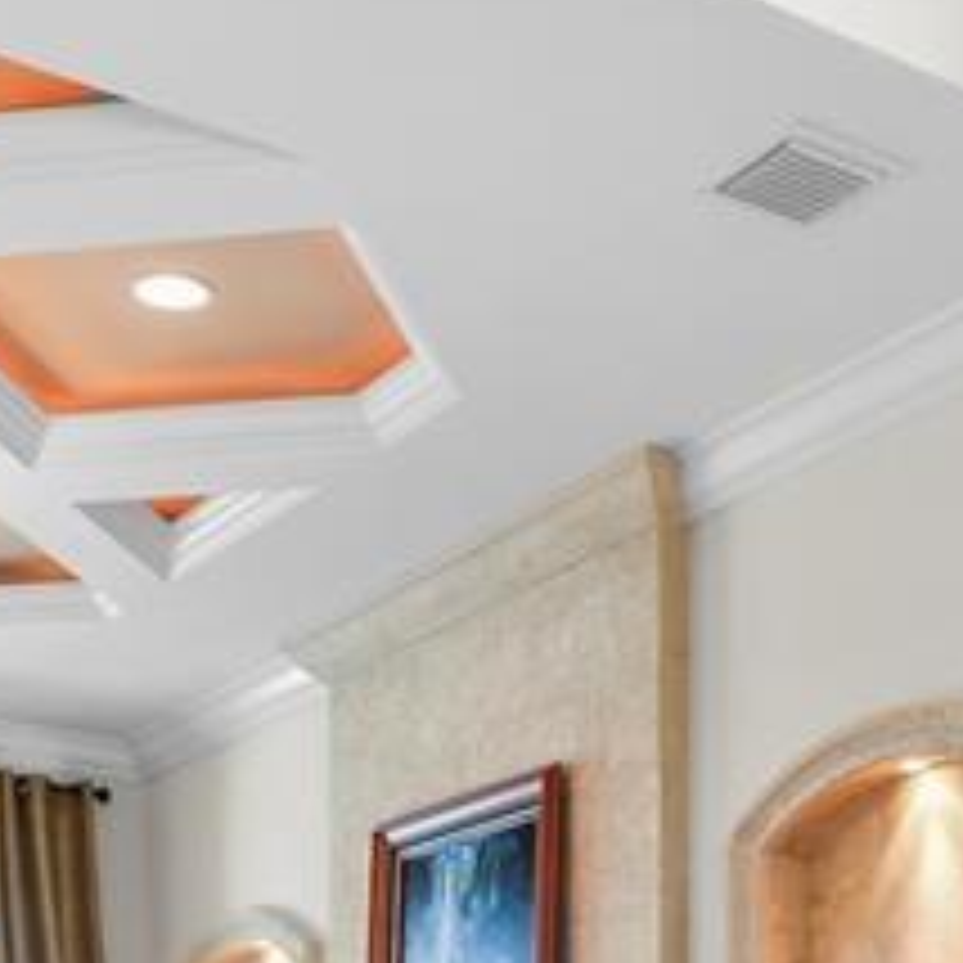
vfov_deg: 22.6
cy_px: 1361
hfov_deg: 26.3
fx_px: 2046
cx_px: 657
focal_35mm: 65
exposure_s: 1/4
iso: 200
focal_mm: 16
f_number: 8
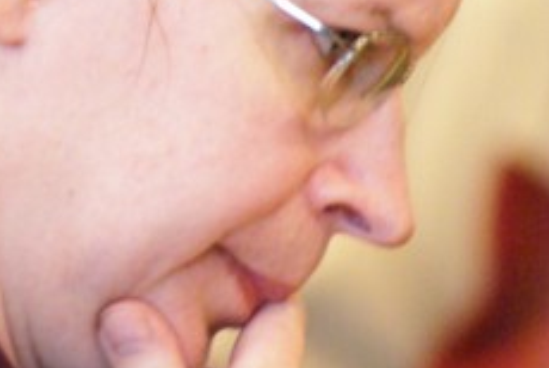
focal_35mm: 1277
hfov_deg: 1.6
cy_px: -7
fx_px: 19499
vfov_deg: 1.1
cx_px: 115
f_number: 5.6
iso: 1600
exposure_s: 1/4
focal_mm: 280
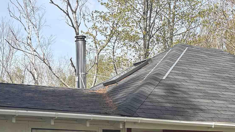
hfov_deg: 27.2
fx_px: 486
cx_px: 106
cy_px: 177
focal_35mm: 78
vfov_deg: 14.7
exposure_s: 1/1706
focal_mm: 5.96
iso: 50
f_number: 1.6
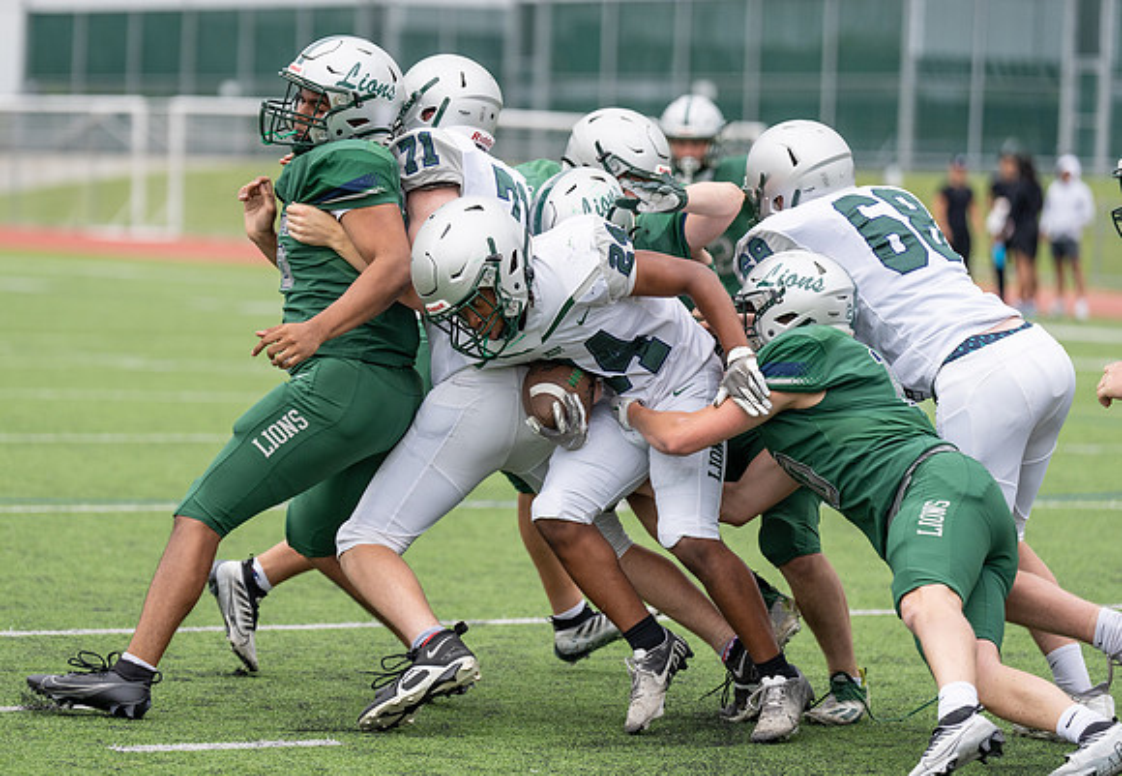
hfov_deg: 11.5
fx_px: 5572
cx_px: 444
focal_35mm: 177
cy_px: 324
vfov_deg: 8.0
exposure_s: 1/1250
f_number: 2.8
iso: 250
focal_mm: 148
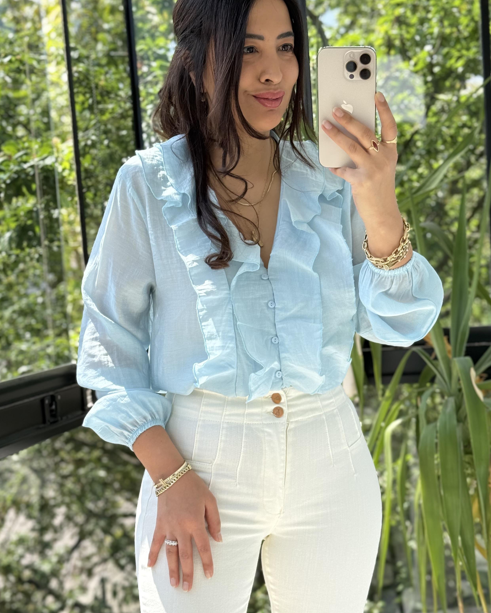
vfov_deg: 31.0
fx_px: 1108
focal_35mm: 61
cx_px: 274
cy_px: 326
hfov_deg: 25.0
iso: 80
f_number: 1.78
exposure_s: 1/652
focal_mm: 6.76
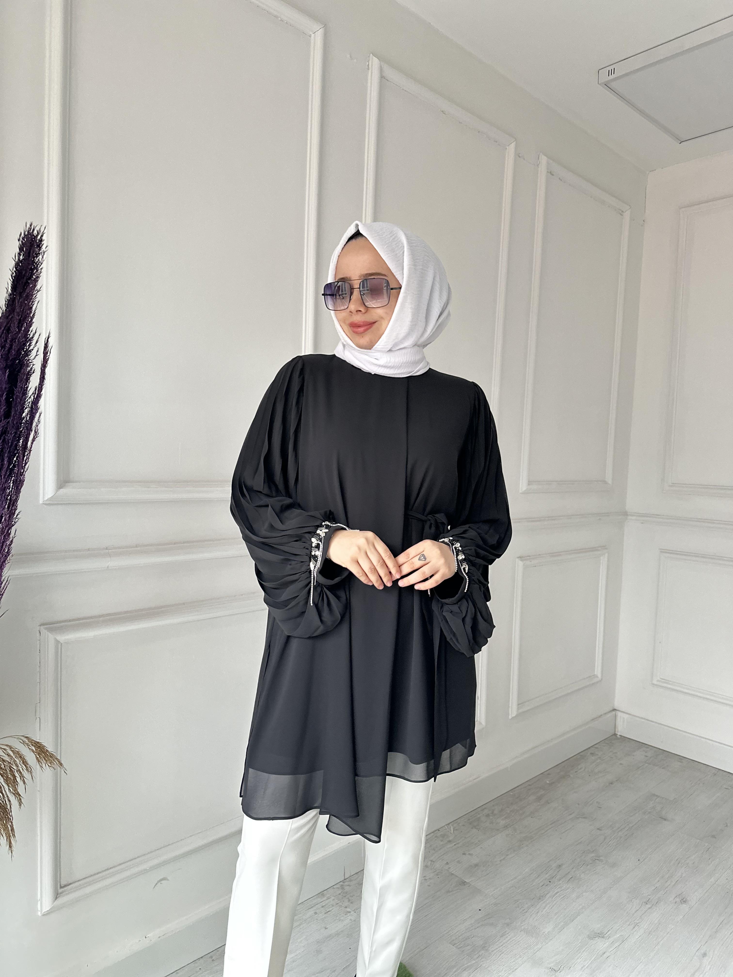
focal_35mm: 24
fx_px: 678
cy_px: 488
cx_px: 366
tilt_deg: -0.9
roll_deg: -2.7
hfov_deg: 56.8
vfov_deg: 71.6
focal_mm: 6.86
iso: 320
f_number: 1.78
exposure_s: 1/60
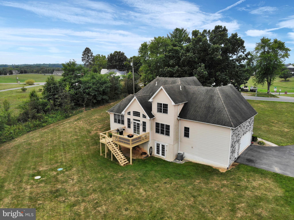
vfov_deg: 56.8
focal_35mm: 24
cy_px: 110
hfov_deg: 71.6
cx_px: 147
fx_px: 204
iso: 102
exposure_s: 1/894
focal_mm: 4.5
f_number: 2.8
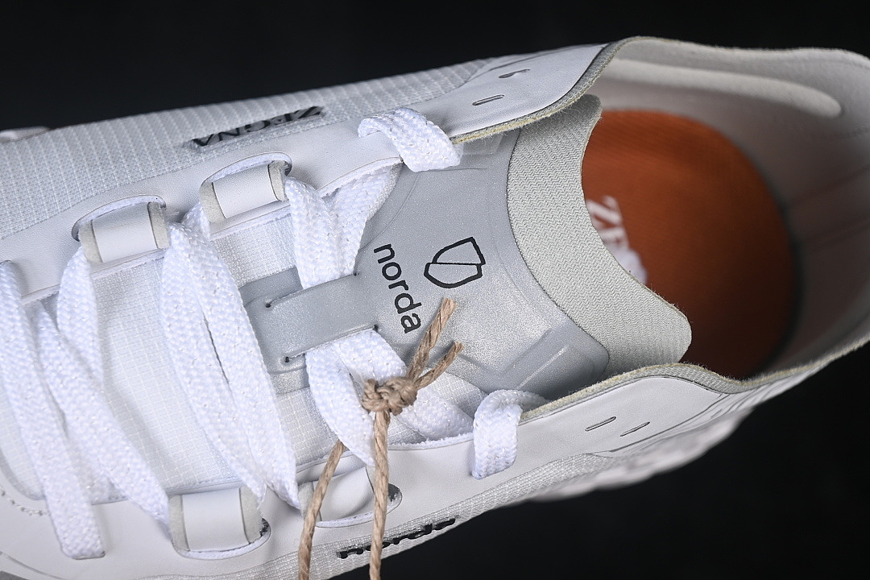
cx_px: 435
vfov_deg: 18.2
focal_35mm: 75
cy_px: 290
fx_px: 1812
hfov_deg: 27.0
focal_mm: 50
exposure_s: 1/80
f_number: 7.1
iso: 160
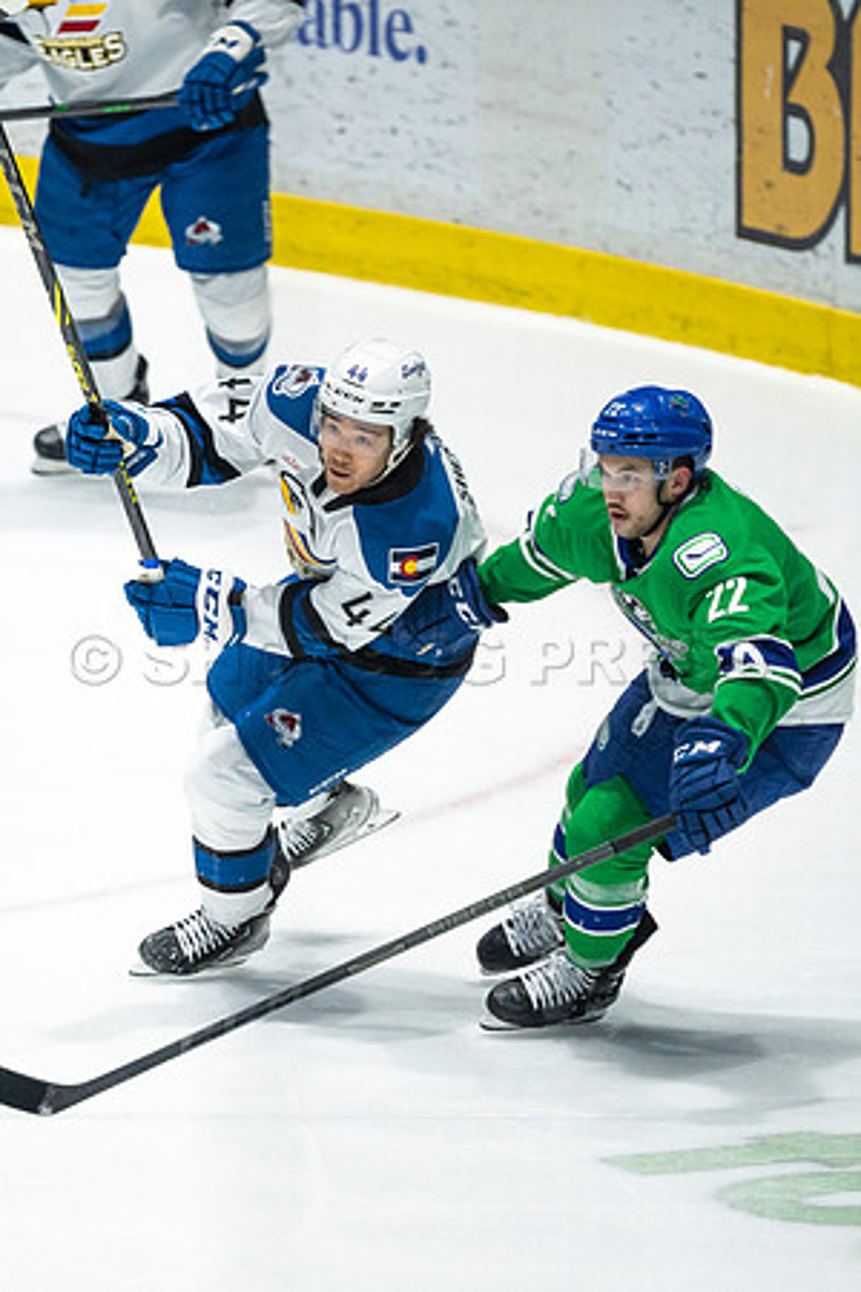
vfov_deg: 2.3
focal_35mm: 907
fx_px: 32549
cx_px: 260
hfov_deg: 1.5
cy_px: 649
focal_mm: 600
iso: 1600
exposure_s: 1/1000
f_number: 4
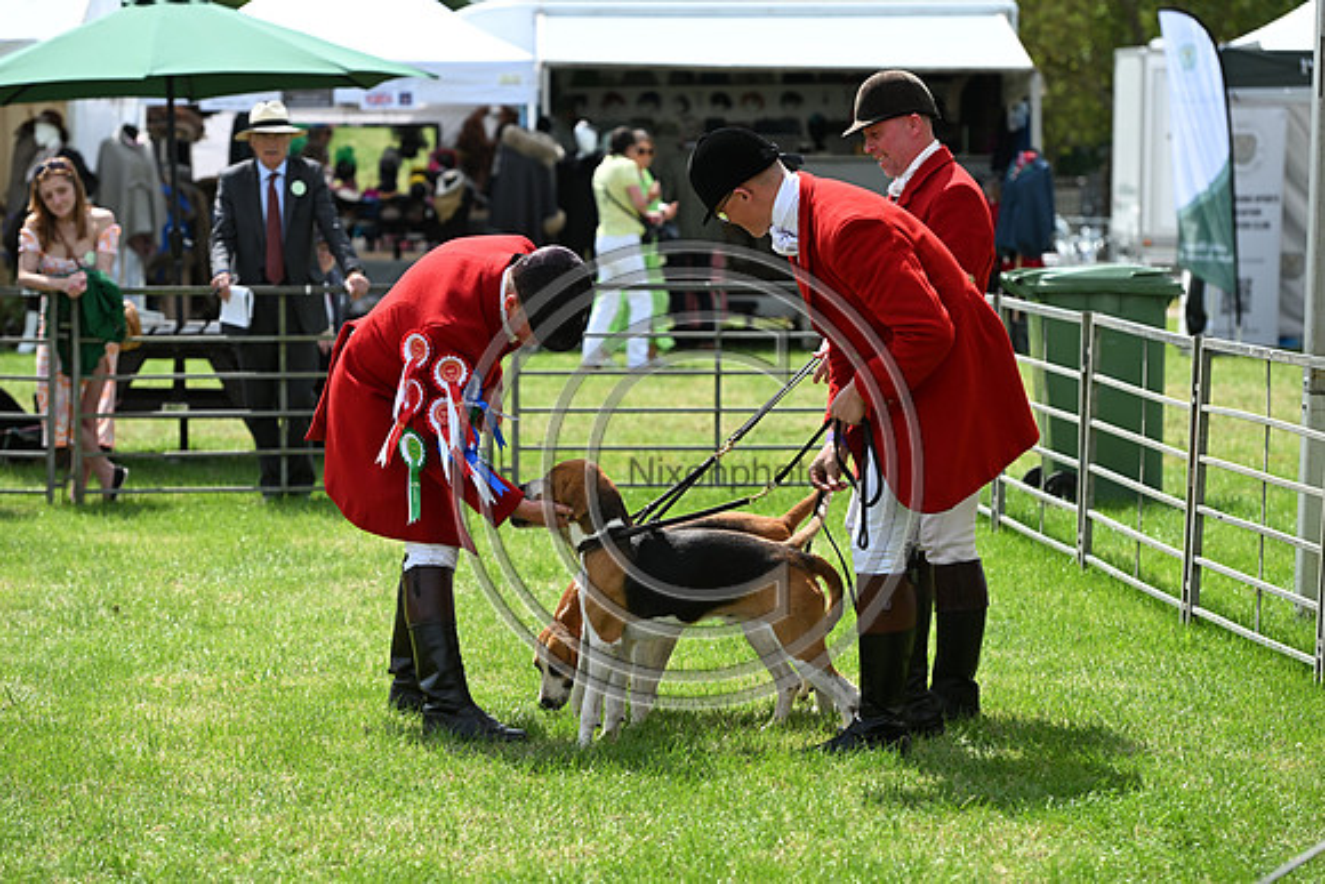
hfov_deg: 15.8
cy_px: 442
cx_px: 662
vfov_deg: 10.6
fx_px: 4786
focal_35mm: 130
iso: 250
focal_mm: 130
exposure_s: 1/1250
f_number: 4.5
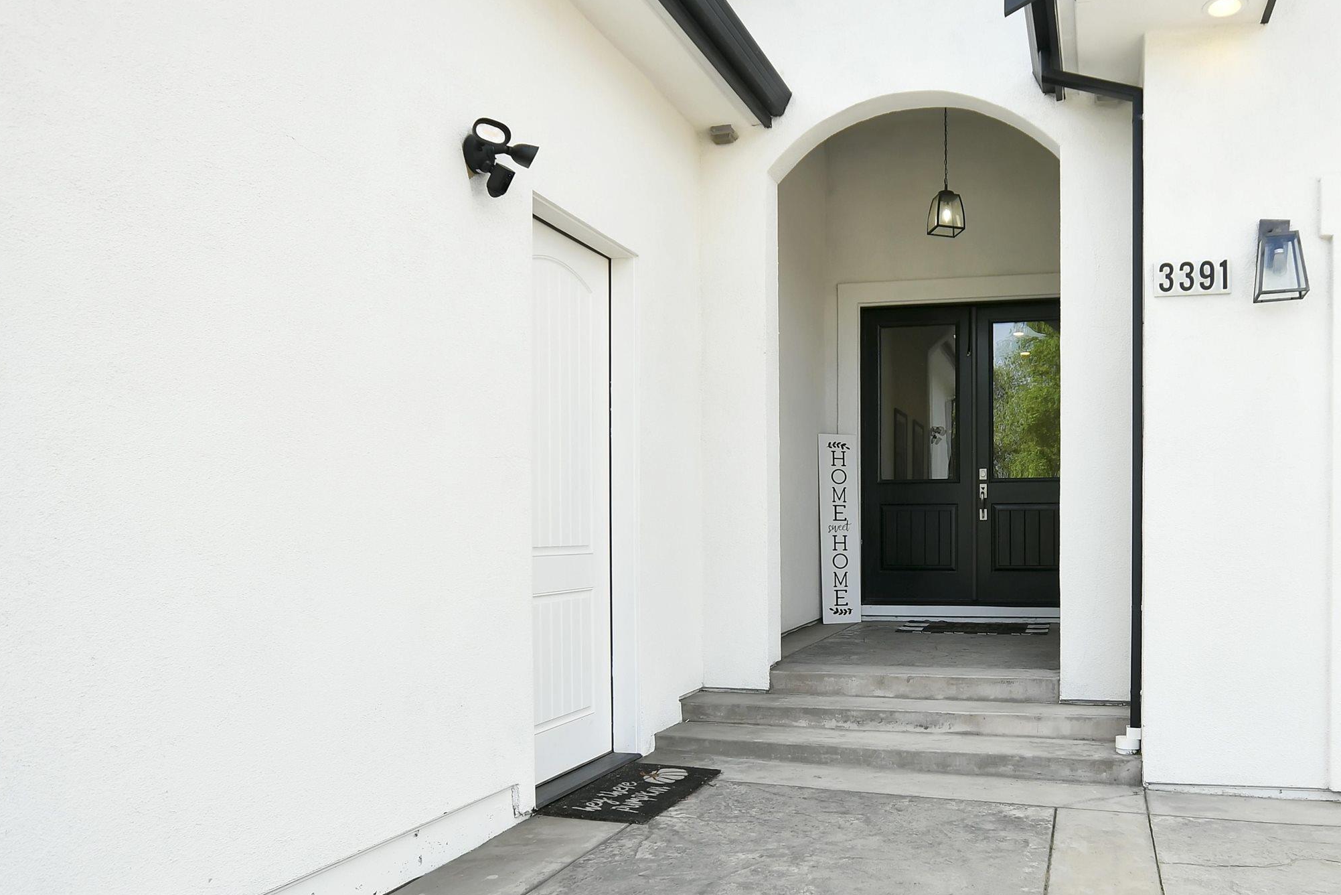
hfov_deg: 73.1
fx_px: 857
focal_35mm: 23
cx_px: 923
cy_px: 533
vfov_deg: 54.8
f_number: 4
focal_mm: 10
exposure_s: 1/500
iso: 250
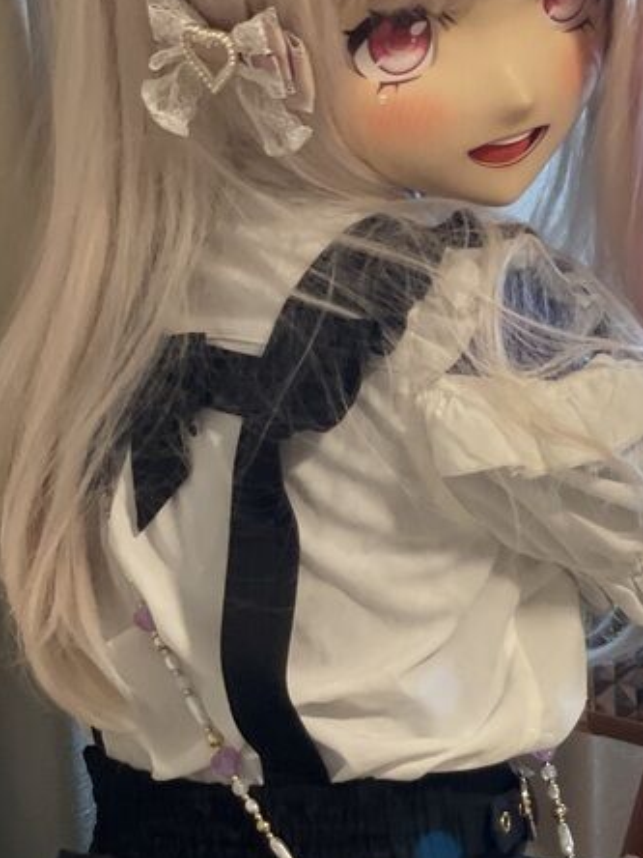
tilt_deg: -18.4
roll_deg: +1.5
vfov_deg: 16.4
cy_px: 512
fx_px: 2972
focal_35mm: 120
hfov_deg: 12.2
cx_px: 643
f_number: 2
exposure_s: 1/50
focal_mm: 6
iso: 250
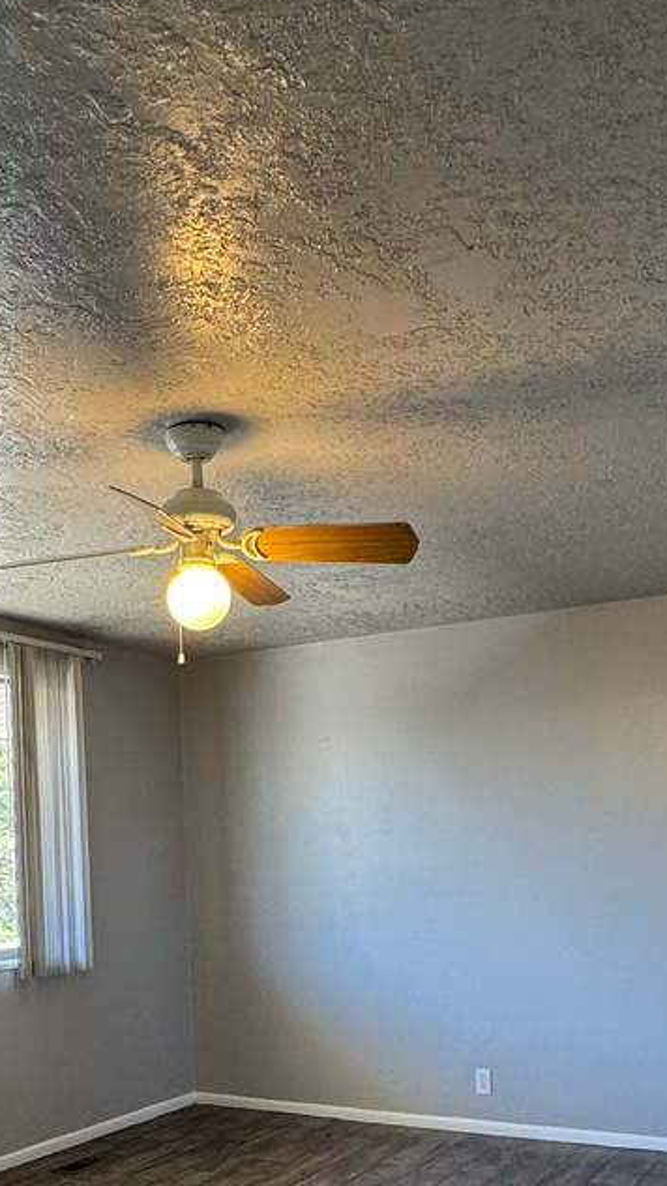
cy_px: 901
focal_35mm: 37
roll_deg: +1.5
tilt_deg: -1.8
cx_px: 244
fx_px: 1164
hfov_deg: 31.8
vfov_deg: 51.5
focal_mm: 2.22
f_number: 2.2
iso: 200
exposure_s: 1/120
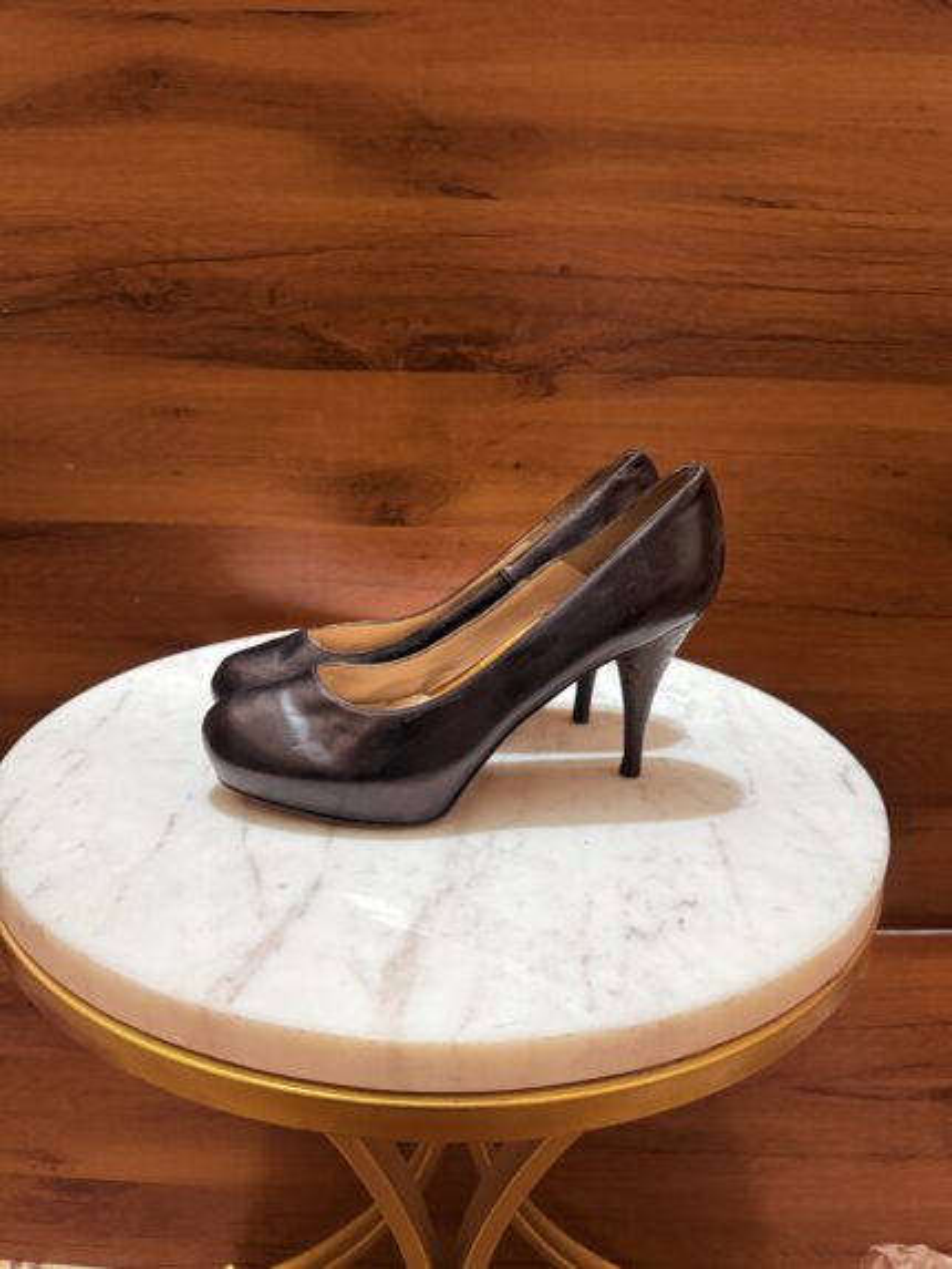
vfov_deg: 71.6
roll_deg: -2.2
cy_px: 634
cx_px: 476
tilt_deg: -17.0
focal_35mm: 24
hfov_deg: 56.8
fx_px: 880
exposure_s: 1/50
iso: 640
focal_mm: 6.76
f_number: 1.78
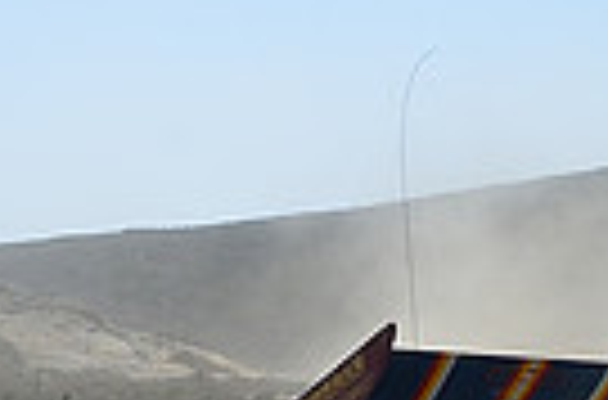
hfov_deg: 17.5
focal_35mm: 116
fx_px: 1952
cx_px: 527
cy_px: 800
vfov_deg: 10.7
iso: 200
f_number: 7.1
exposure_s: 1/640
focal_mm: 18
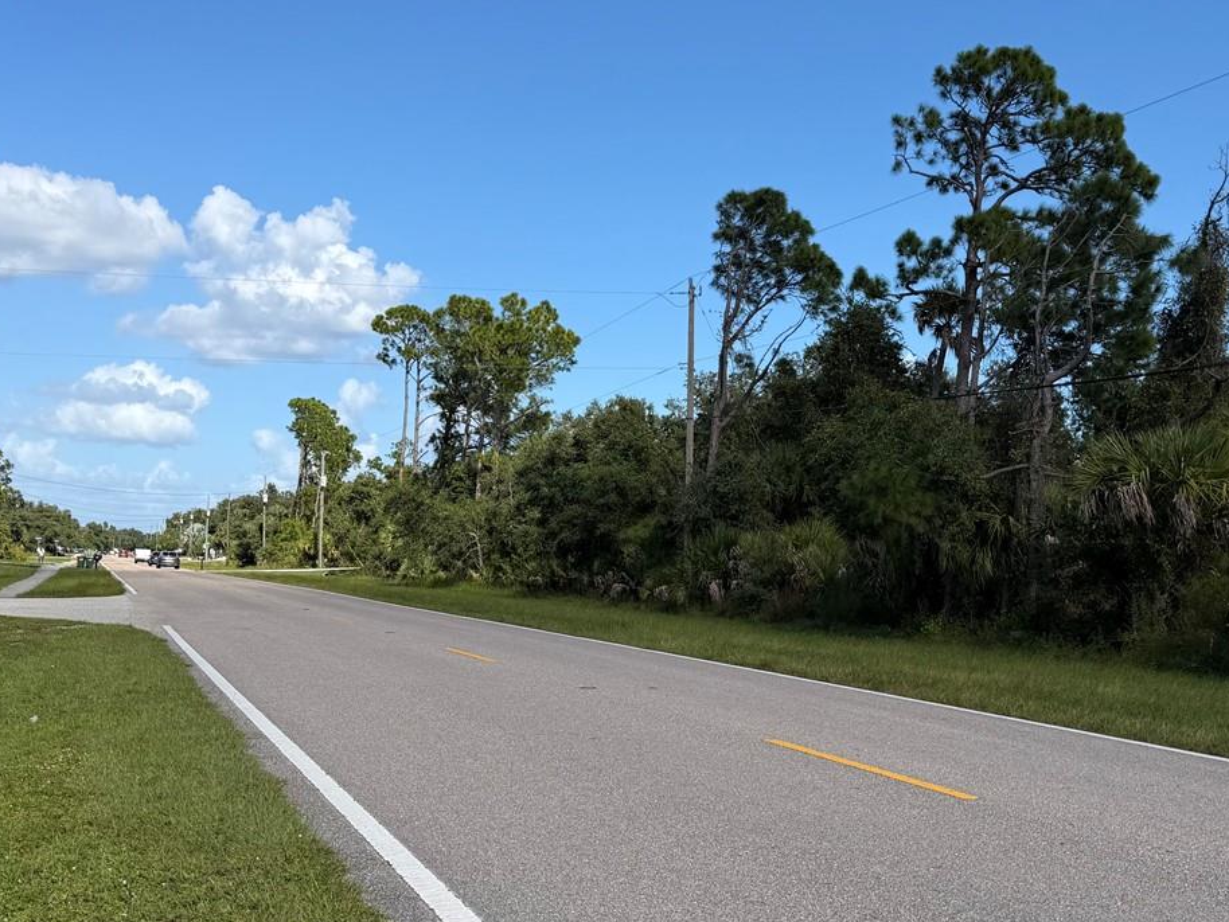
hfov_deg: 44.5
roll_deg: -0.7
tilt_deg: -0.5
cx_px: 761
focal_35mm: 42
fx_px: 1492
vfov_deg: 34.2
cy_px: 558
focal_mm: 6.76
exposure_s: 1/4673
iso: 80
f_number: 1.78
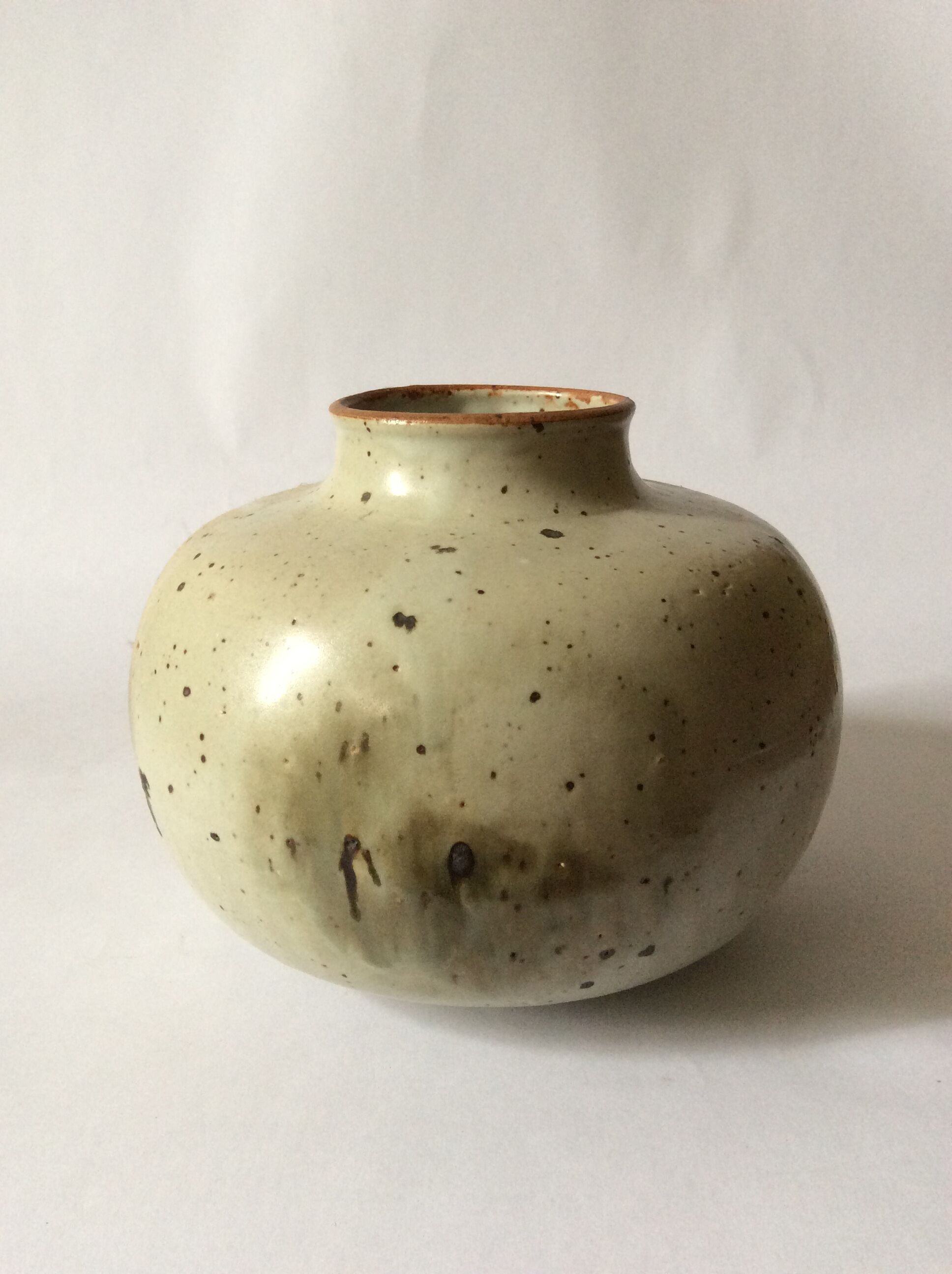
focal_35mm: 32
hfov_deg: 44.1
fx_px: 1177
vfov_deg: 56.9
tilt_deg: -16.1
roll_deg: +0.1
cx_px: 476
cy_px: 637
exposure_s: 1/25
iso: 125
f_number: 2.4
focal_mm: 3.3
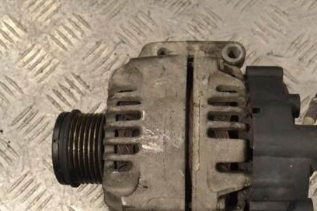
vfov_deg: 25.5
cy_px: 130
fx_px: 467
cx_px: 179
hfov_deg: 37.5
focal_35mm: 53
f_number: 9
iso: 3200
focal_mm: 24
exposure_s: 1/320
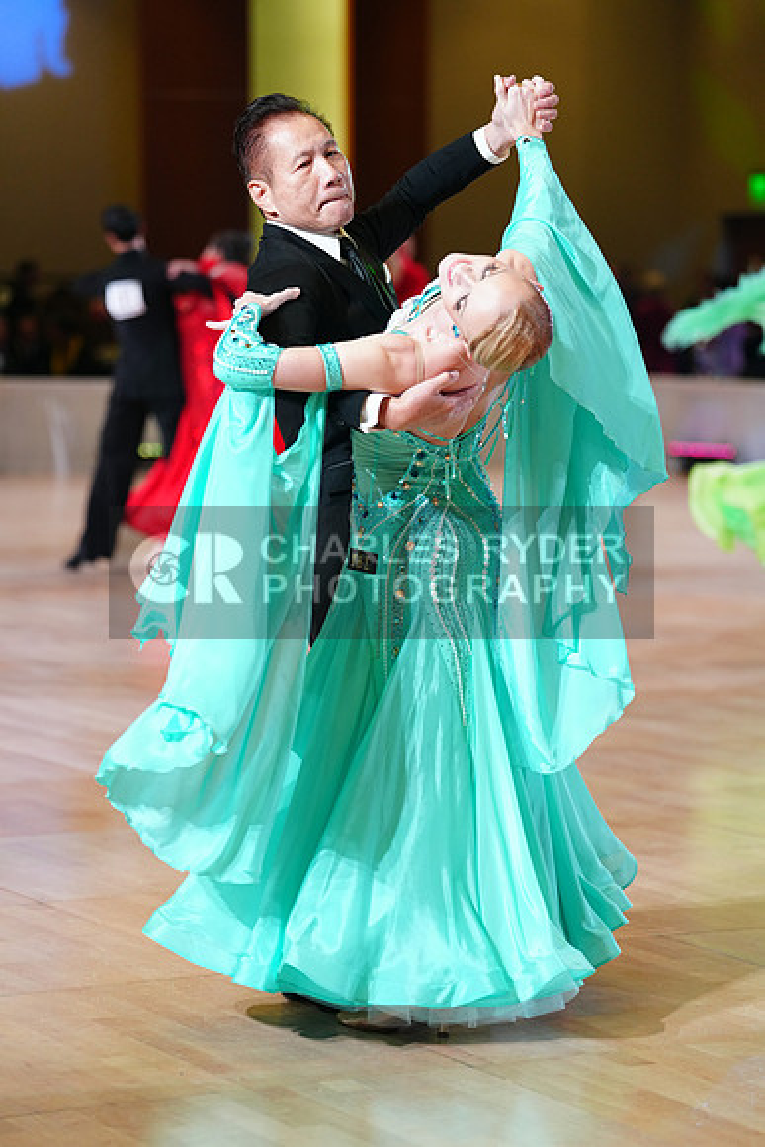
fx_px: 3663
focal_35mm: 115
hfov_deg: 11.9
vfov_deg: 17.8
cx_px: 382
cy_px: 574
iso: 2000
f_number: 2.8
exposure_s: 1/400
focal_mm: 115
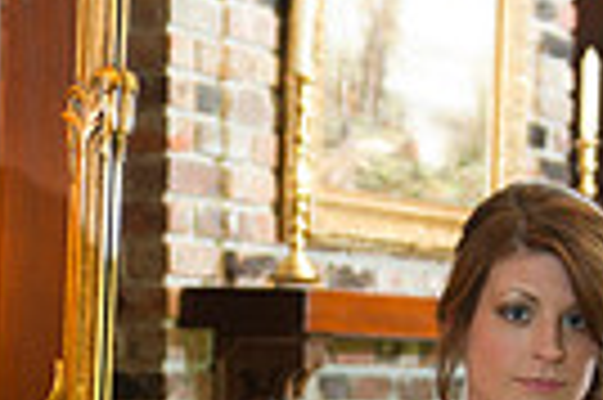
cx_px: 68
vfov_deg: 9.6
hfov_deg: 14.6
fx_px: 2325
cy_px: 553
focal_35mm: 139
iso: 1250
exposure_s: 1/160
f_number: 2.8
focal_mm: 32
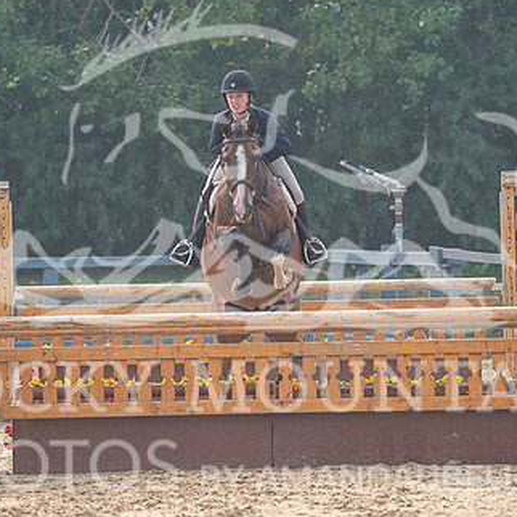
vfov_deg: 2.9
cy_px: 242
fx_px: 10341
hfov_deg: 2.9
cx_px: 267
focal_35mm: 612
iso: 500
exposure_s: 1/640
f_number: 5.6
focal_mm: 400
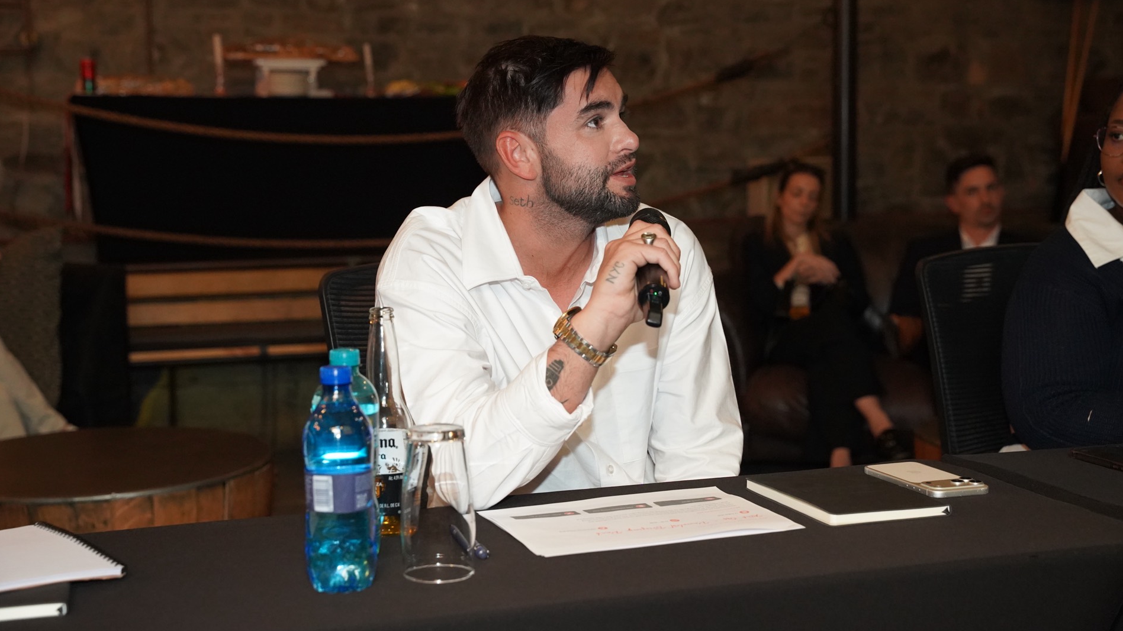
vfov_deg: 22.5
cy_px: 282
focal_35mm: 53
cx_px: 555
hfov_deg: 39.0
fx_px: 1588
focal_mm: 50.3
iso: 6400
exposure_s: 1/160
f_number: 4
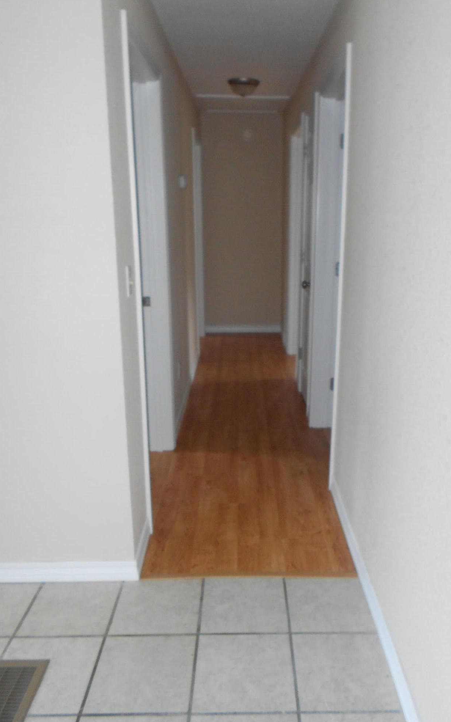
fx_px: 551
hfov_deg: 44.5
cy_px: 359
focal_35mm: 28
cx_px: 250
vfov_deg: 66.5
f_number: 3.2
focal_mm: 4.6
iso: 200
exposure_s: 1/25
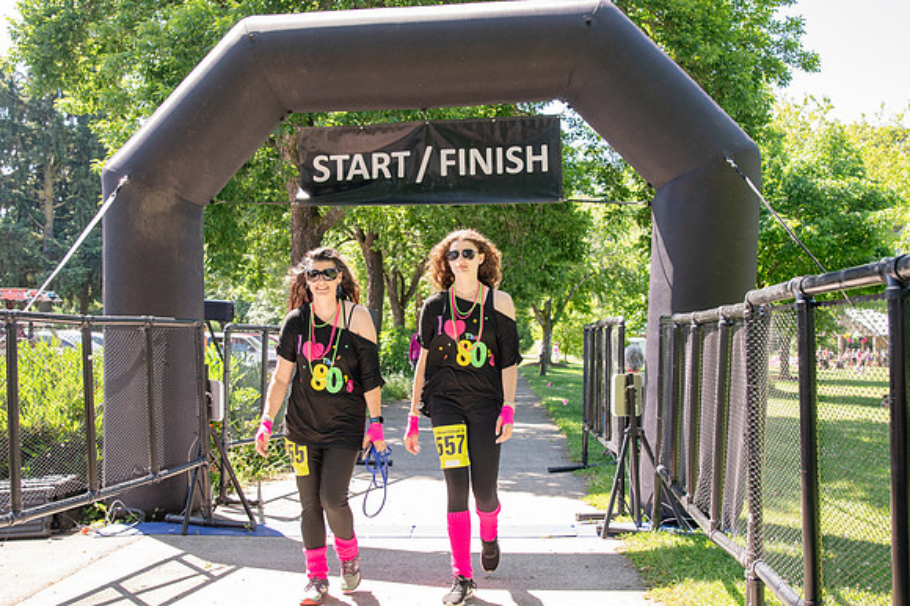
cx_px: 455
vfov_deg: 36.8
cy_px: 303
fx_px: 909
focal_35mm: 36
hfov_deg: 53.2
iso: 500
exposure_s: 1/400
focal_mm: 24
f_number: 4
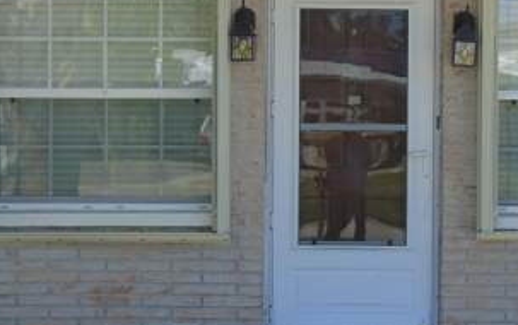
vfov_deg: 13.8
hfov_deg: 21.7
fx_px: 1342
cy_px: 139
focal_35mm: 95
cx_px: 381
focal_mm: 6.1
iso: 80
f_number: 3.8
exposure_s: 1/250
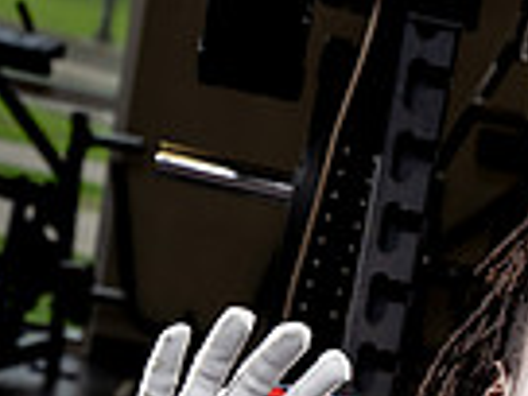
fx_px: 2776
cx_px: 446
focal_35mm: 182
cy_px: 870
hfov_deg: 10.8
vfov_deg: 7.7
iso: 640
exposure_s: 1/250
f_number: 5.6
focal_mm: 57
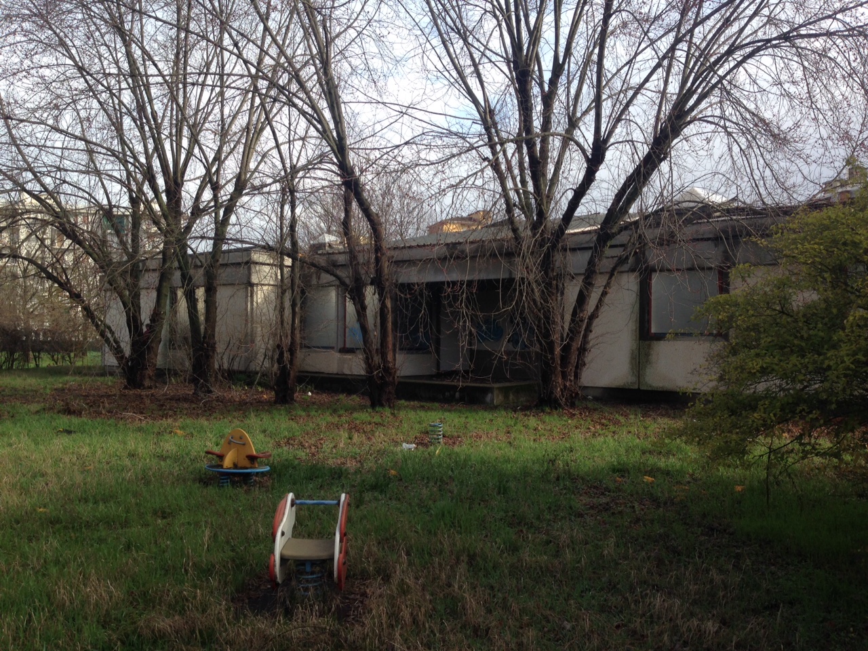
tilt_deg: +1.1
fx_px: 827
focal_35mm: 33
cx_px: 434
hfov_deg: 55.4
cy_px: 326
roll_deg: -0.3
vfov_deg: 42.9
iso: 50
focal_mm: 4.12
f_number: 2.4
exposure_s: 1/547
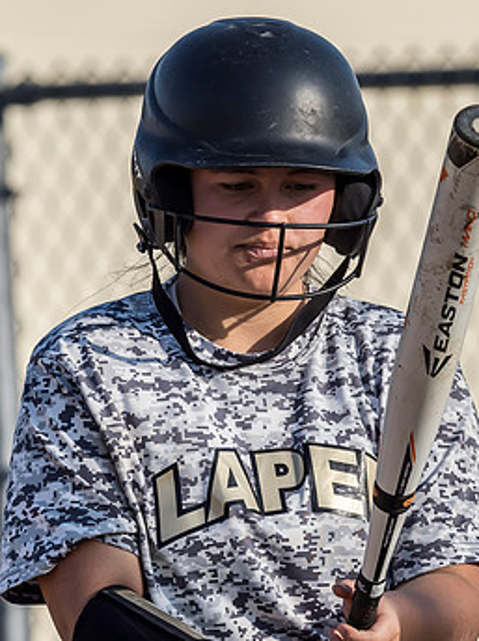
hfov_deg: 1.2
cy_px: 413
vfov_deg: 1.7
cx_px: 220
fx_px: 22029
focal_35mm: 1191
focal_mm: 300
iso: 400
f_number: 5.6
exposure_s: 1/1600
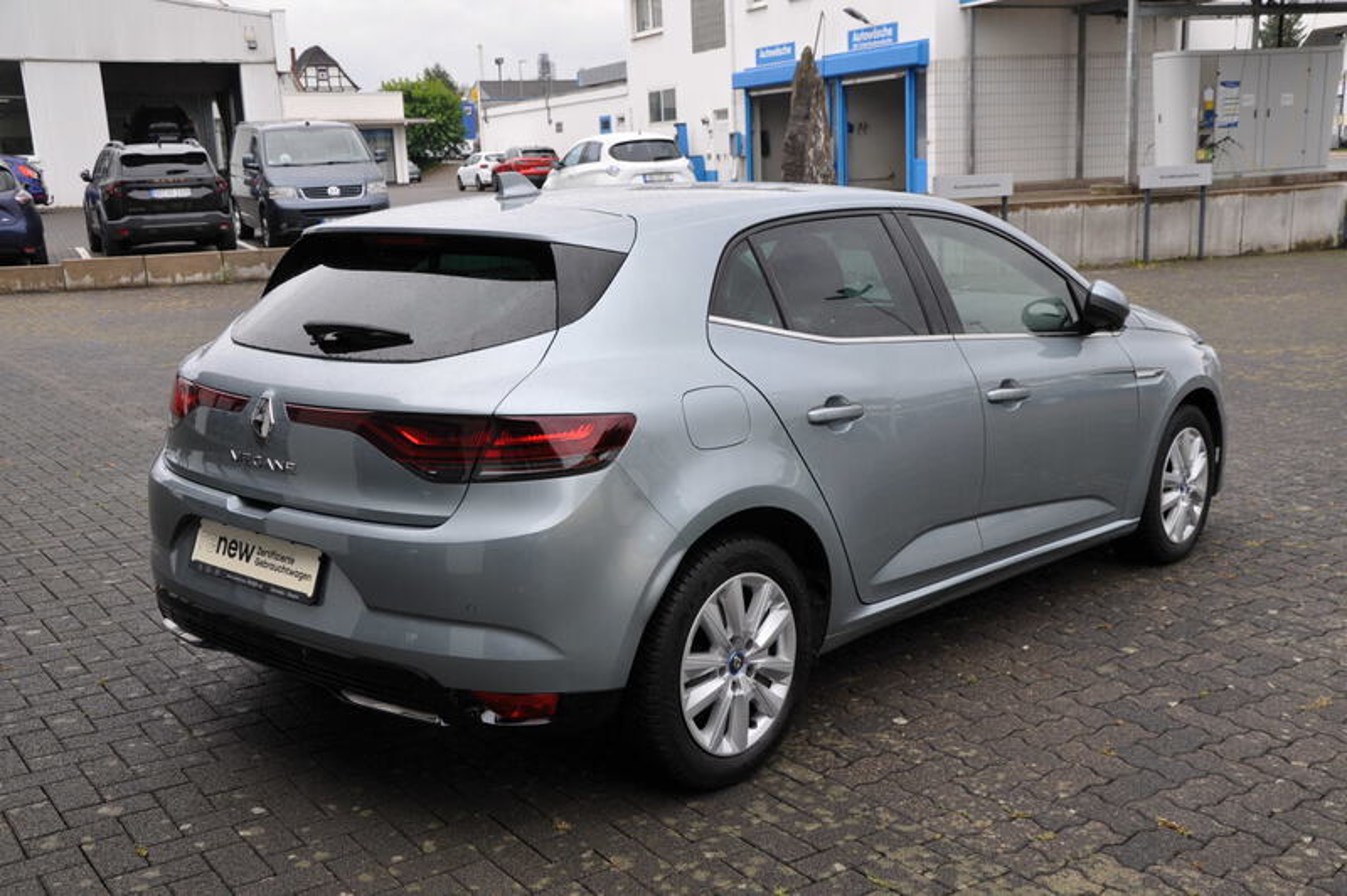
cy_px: 448
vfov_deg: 35.4
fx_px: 1402
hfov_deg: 51.3
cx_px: 674
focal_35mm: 38
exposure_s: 1/200
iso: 200
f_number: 7.1
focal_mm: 25
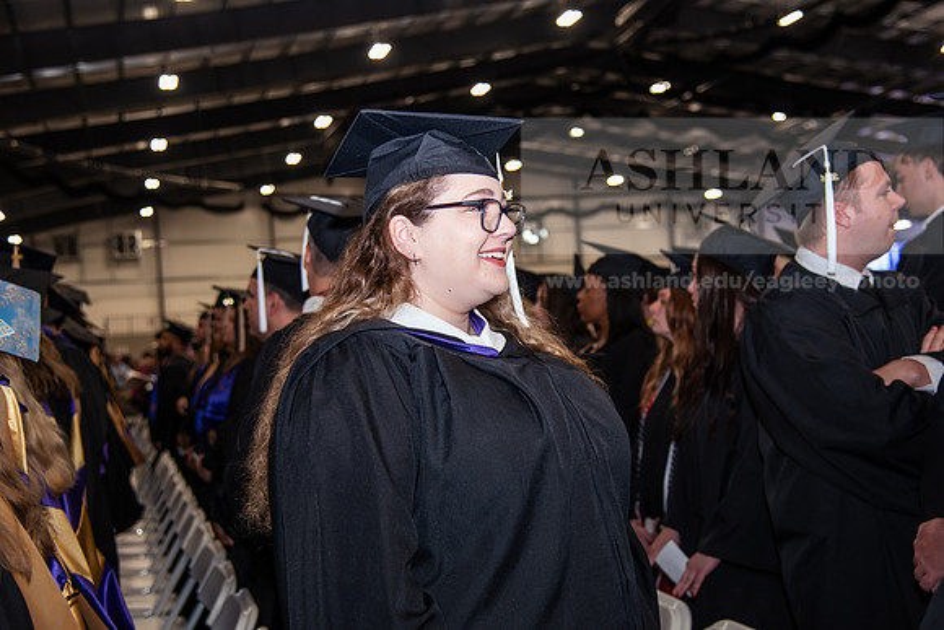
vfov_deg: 28.1
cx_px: 472
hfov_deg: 41.1
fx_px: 1259
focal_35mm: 48
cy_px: 315
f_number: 4
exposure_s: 1/125
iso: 1000
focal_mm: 48
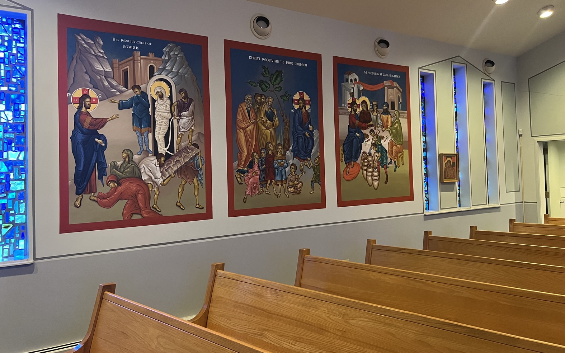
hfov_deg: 66.5
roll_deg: +1.0
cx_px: 282
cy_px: 150
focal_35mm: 28
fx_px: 431
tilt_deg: +1.5
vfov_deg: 44.4
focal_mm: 5.7
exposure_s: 1/60
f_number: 1.5
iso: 500
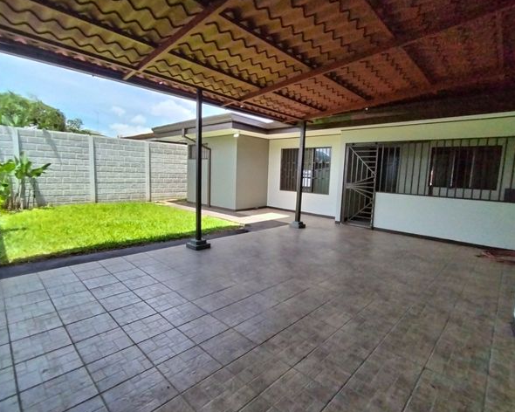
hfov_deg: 86.3
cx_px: 266
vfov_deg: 73.8
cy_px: 207
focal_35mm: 18
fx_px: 274
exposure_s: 1/429
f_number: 2.2
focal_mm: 1.42
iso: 100
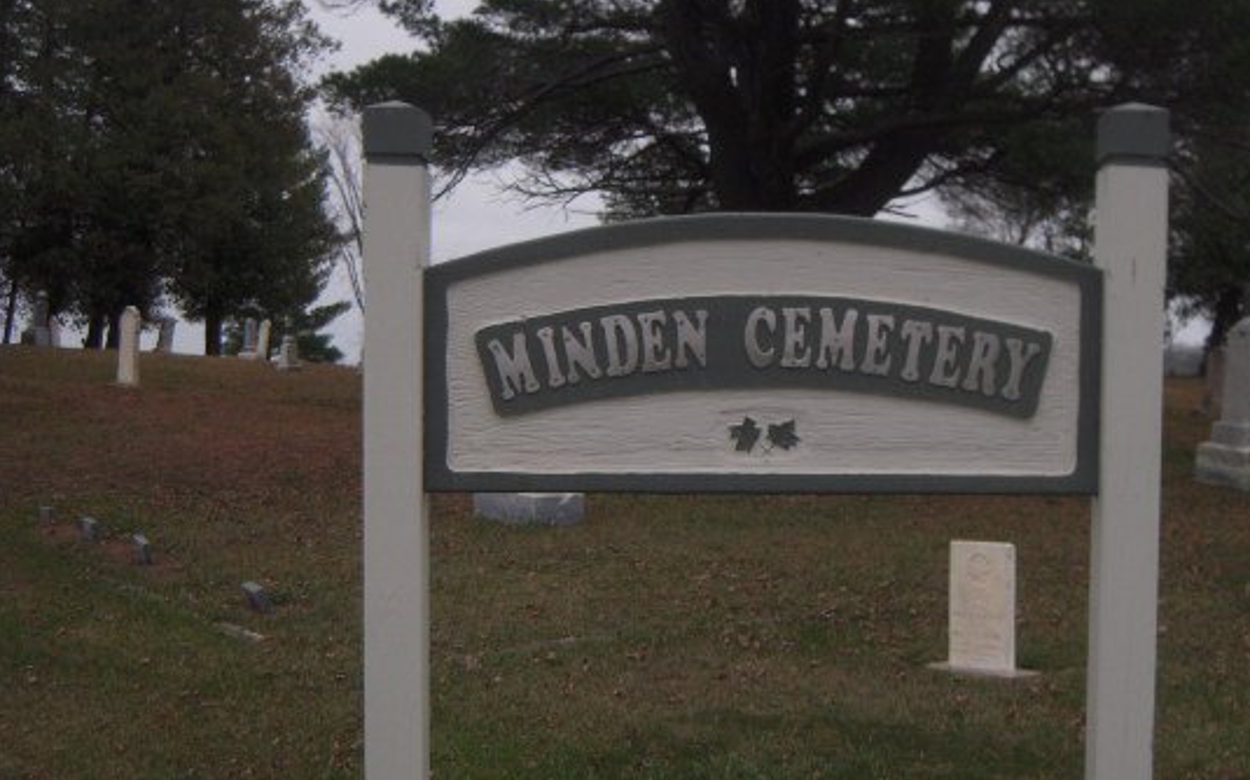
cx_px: 724
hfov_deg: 38.8
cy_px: 507
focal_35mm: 52
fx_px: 1771
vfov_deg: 24.8
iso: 200
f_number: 6.4
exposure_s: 1/250
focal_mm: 7.3
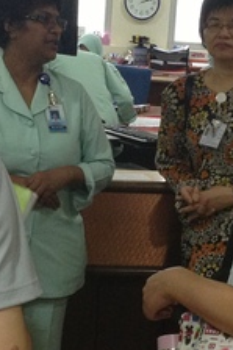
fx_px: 1040
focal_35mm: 107
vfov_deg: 19.1
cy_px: 199
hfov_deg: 12.8
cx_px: 139
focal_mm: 3.3
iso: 100
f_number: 2.4
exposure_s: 1/24
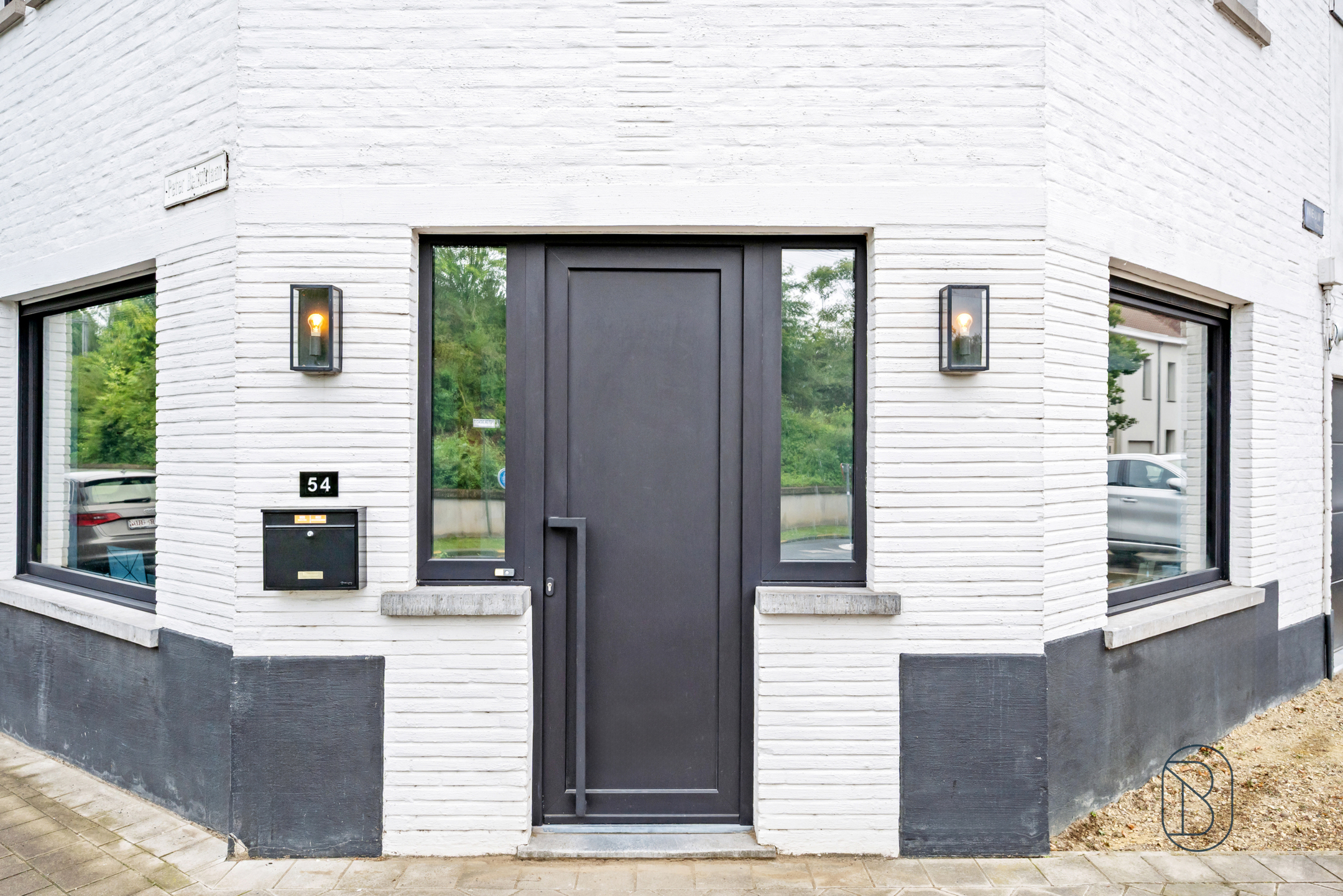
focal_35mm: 24
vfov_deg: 54.1
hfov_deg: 74.9
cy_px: 448
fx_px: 877
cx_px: 672
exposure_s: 1/80
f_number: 11
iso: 400
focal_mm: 23.5
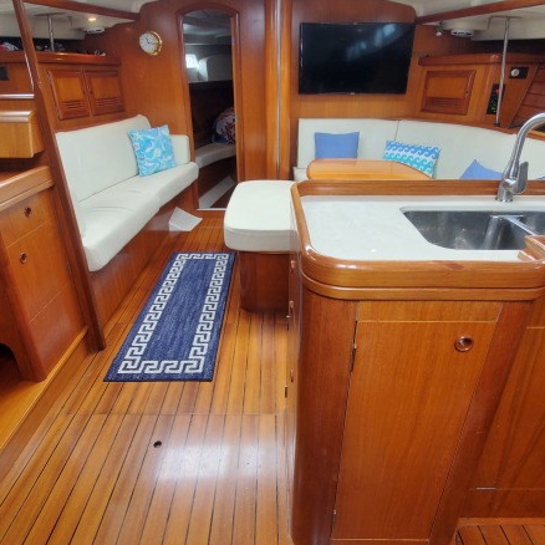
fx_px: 374
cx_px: 275
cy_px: 263
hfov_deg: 72.1
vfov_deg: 72.1
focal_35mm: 21
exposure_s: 1/57
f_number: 2.2
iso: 160
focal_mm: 1.8
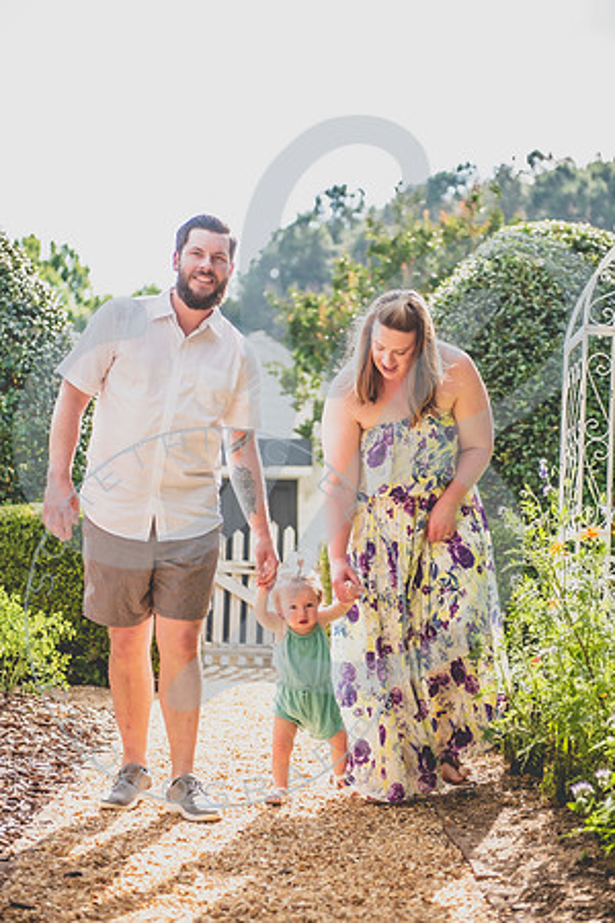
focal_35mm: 70
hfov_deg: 19.5
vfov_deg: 28.8
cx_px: 308
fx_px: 1794
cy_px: 462
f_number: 2.8
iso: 100
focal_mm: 70
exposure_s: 1/320
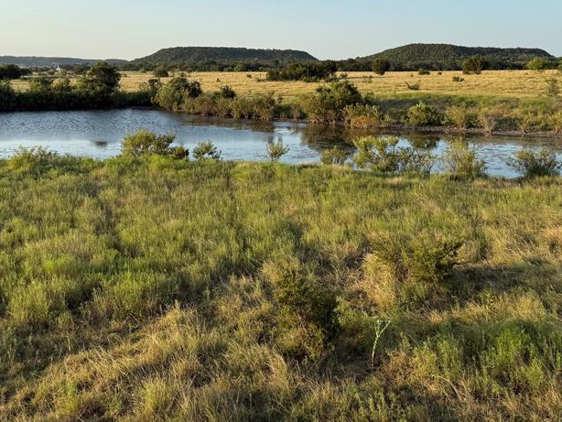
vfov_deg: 35.0
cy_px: 92
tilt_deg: -1.9
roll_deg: -1.2
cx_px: 291
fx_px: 650
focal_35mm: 40
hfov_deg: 46.8
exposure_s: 1/2110
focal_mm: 6.76
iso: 80
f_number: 1.78
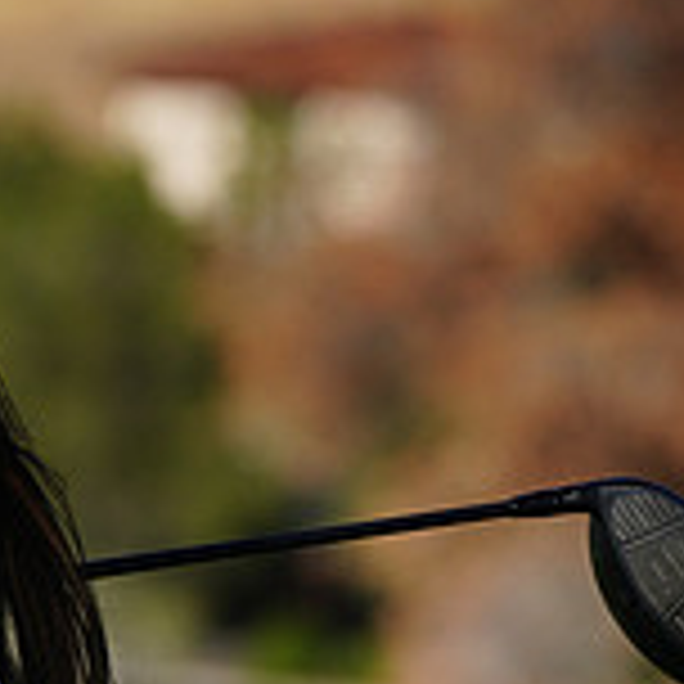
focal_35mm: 624
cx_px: -302
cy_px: 799
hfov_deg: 2.8
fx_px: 13950
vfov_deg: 2.8
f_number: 5.6
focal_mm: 192
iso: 100
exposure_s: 1/640
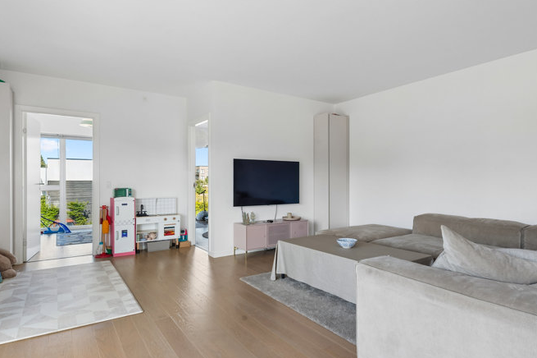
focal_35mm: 22
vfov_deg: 57.2
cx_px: 280
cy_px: 174
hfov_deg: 78.6
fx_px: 328
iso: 200
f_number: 10
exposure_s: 1/15
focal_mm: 18
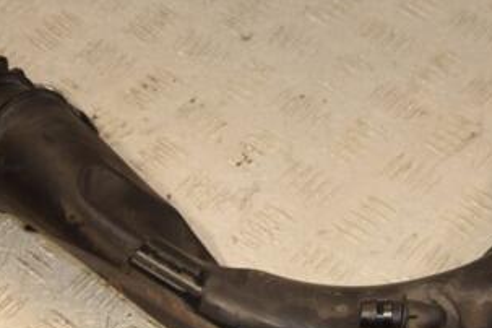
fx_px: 1216
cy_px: 182
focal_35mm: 89
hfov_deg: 22.8
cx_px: 325
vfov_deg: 15.4
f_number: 5.6
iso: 800
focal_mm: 30
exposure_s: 1/200
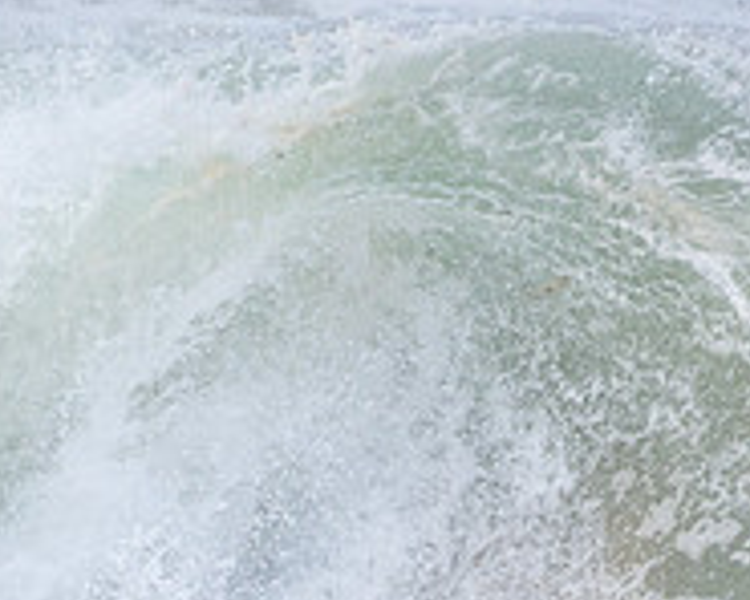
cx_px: 158
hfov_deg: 0.9
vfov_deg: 0.7
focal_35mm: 2212
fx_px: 49100
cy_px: 639
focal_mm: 500
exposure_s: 1/1000
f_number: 6.3
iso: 200
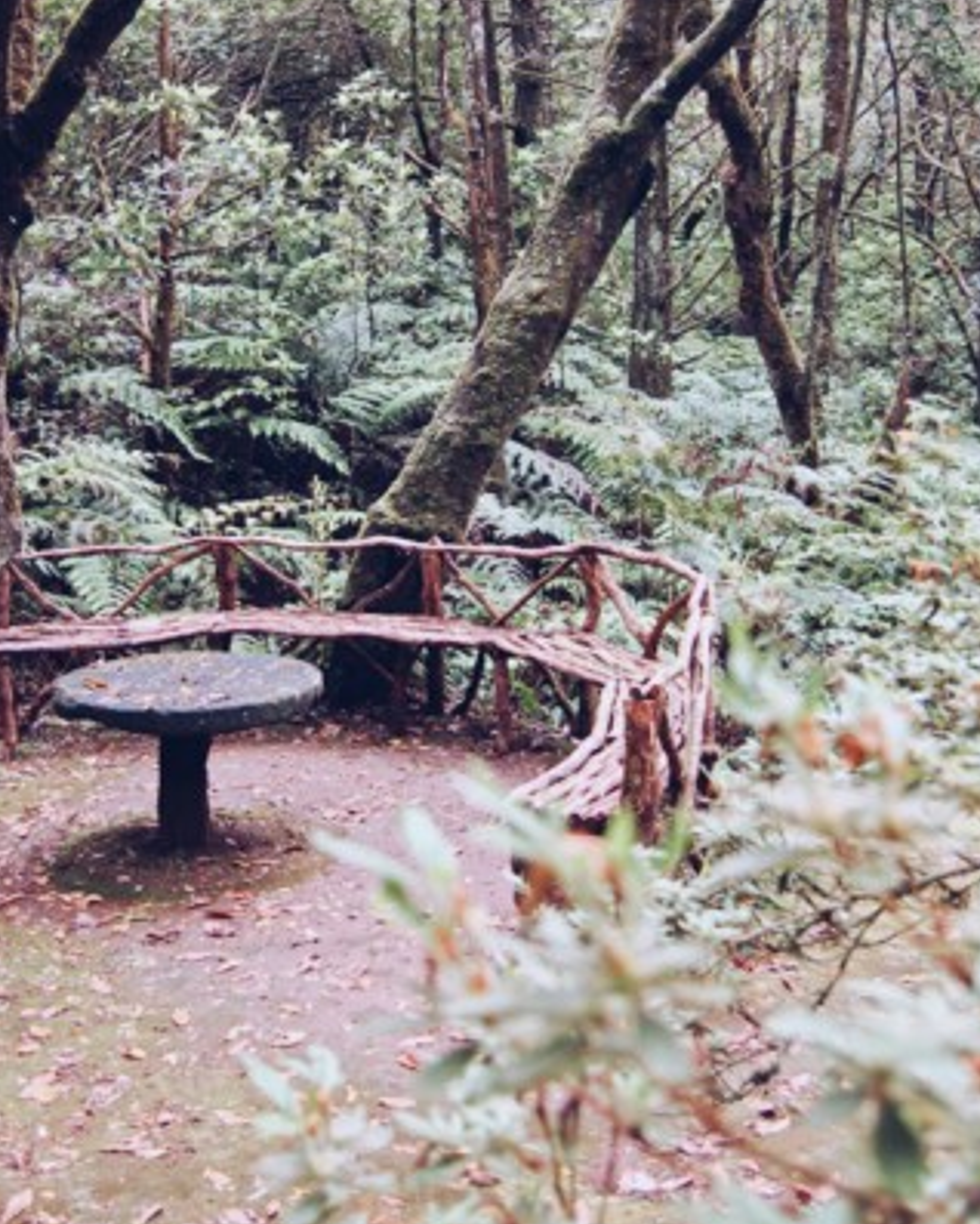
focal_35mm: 102
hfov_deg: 15.1
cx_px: 365
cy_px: 459
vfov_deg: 18.8
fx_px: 3695
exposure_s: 1/30
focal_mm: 40
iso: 400
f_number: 5
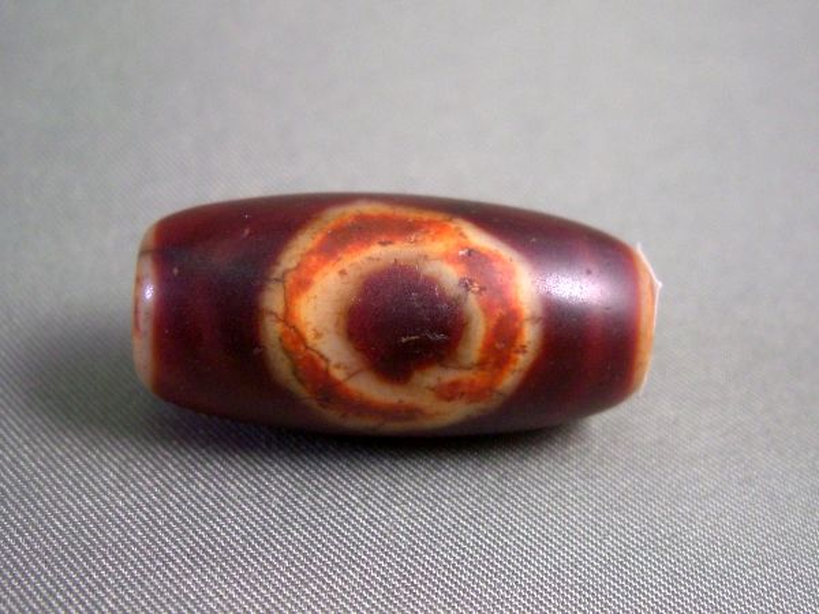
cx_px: 410
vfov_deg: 37.7
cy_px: 307
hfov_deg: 49.0
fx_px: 899
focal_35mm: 38
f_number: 2.8
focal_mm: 7.9
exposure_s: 1/60
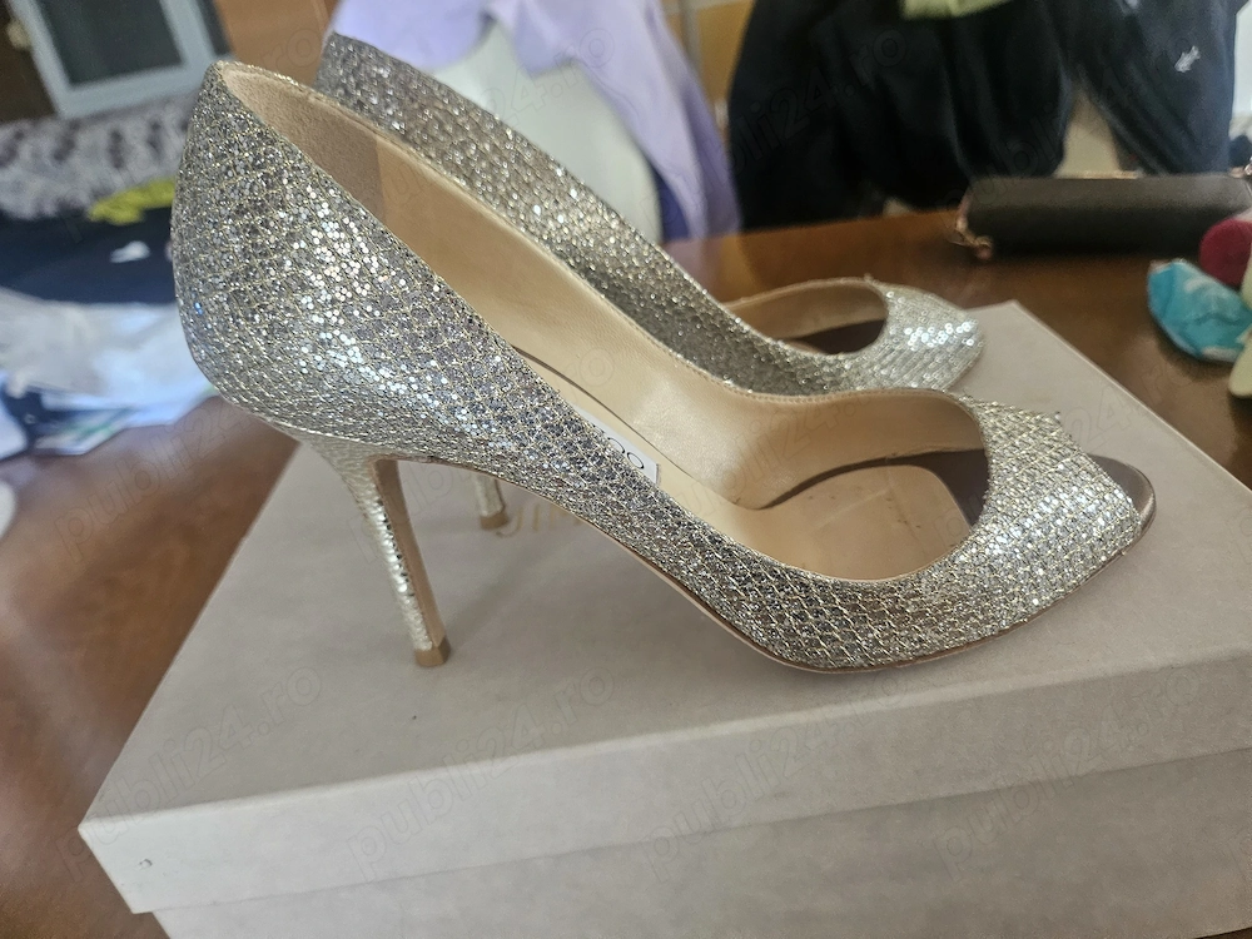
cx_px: 626
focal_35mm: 24
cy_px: 470
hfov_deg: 71.6
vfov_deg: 56.8
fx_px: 868
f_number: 1.8
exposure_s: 1/100
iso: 640
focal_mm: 5
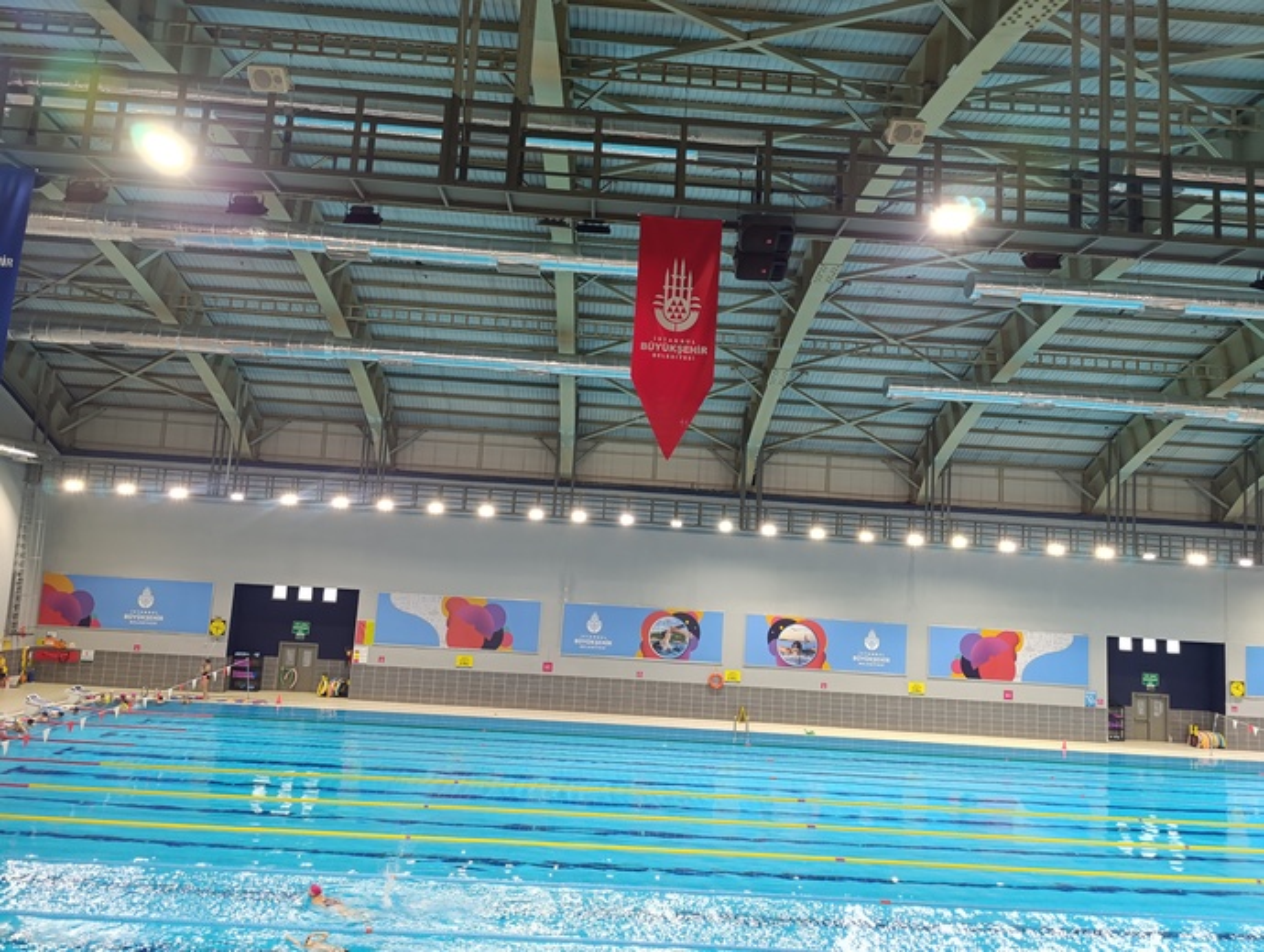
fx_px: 841
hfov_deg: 73.8
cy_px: 476
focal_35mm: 23
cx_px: 632
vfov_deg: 59.0
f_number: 1.6
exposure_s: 1/50
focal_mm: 6.14
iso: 800
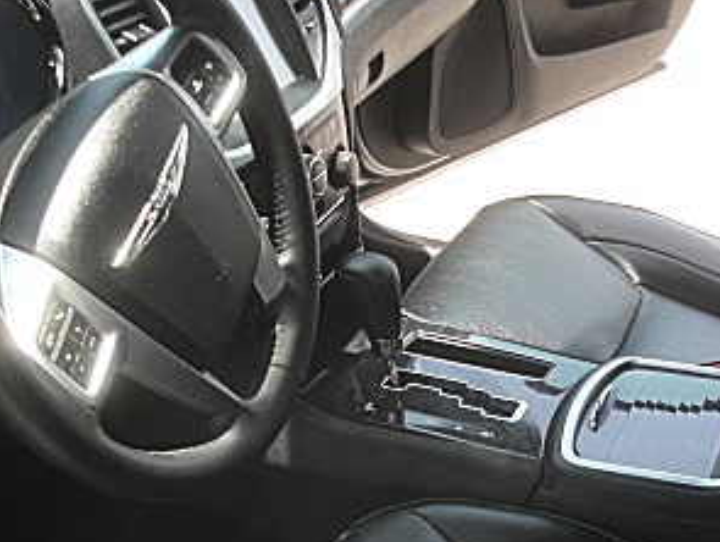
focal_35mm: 78
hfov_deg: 25.0
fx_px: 1624
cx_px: 427
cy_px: 479
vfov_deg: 18.6
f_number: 2.8
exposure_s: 1/160
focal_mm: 6.3
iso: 50
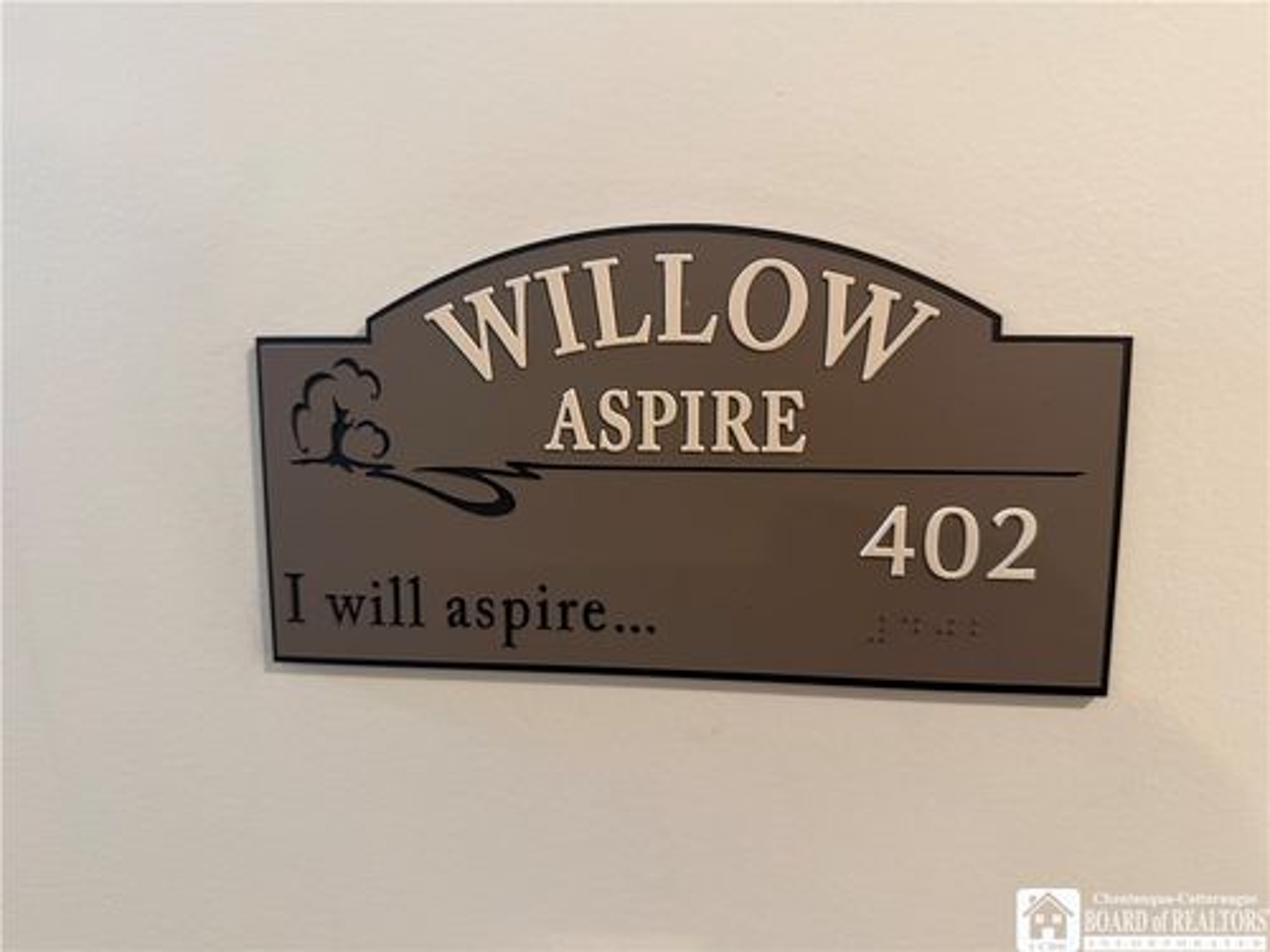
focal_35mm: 24
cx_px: 635
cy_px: 476
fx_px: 881
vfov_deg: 56.8
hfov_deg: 71.6
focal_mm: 6.76
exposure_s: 1/60
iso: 200
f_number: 1.78
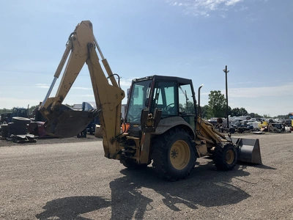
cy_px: 110
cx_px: 146
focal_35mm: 29
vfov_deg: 48.2
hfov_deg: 61.7
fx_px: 245
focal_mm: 3
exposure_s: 1/3534
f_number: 1.8
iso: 25
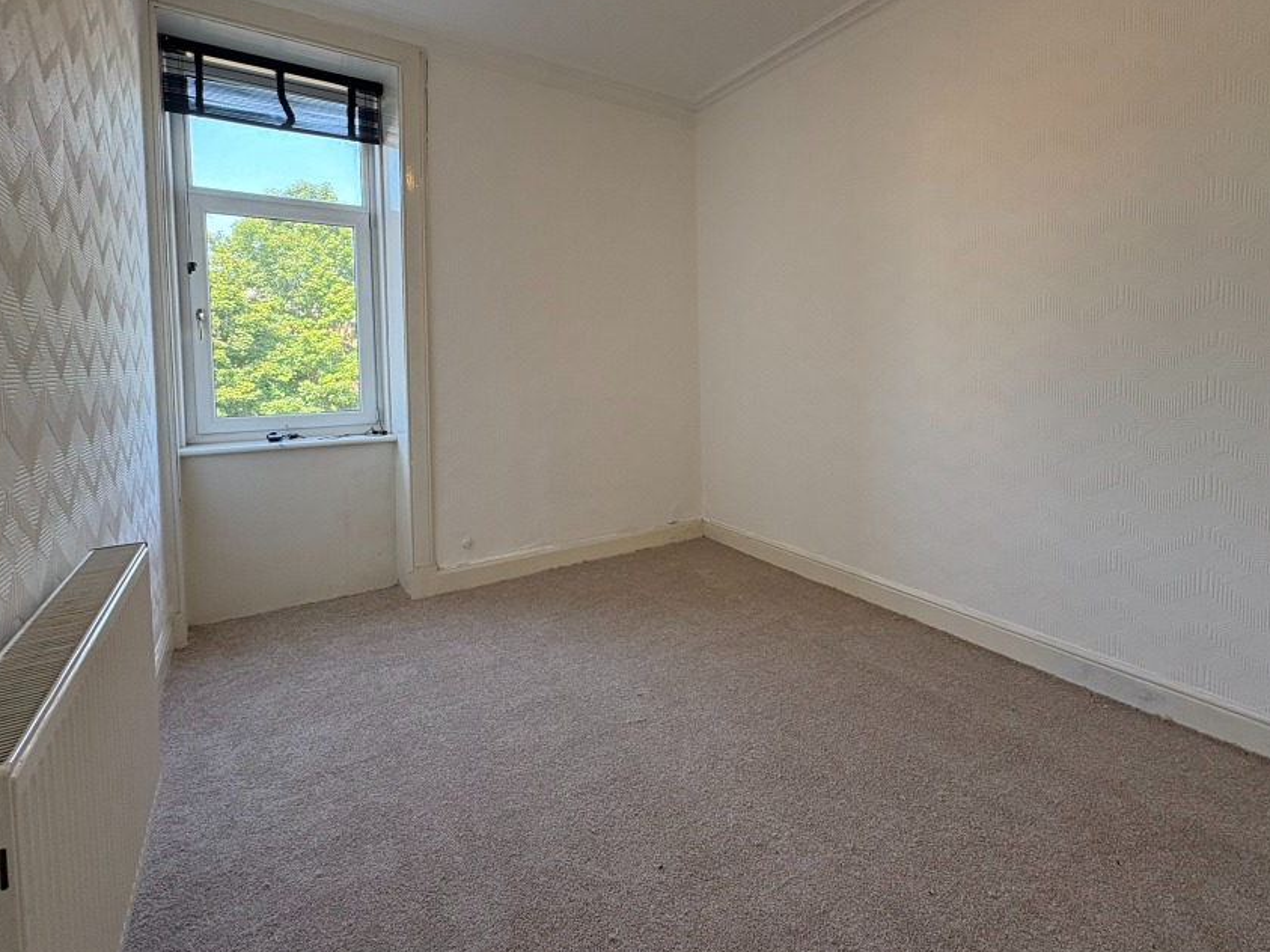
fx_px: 624
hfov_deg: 90.8
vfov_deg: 74.1
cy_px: 393
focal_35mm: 17
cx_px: 688
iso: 125
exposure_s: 1/99
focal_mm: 2.22
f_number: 2.2
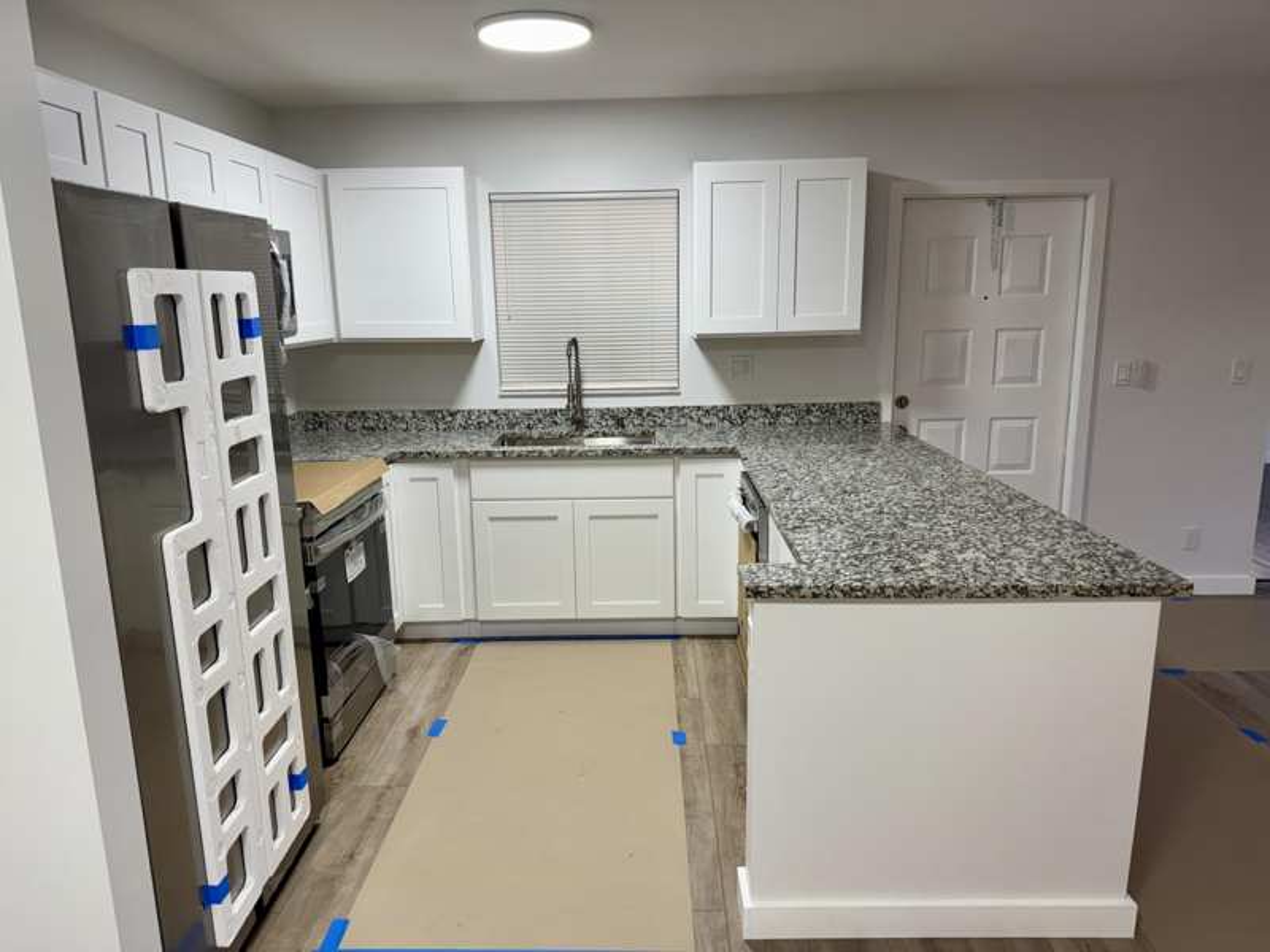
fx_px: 881
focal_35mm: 24
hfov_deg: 71.6
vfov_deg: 56.8
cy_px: 476
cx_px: 635
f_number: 1.78
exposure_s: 1/120
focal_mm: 6.76
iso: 160
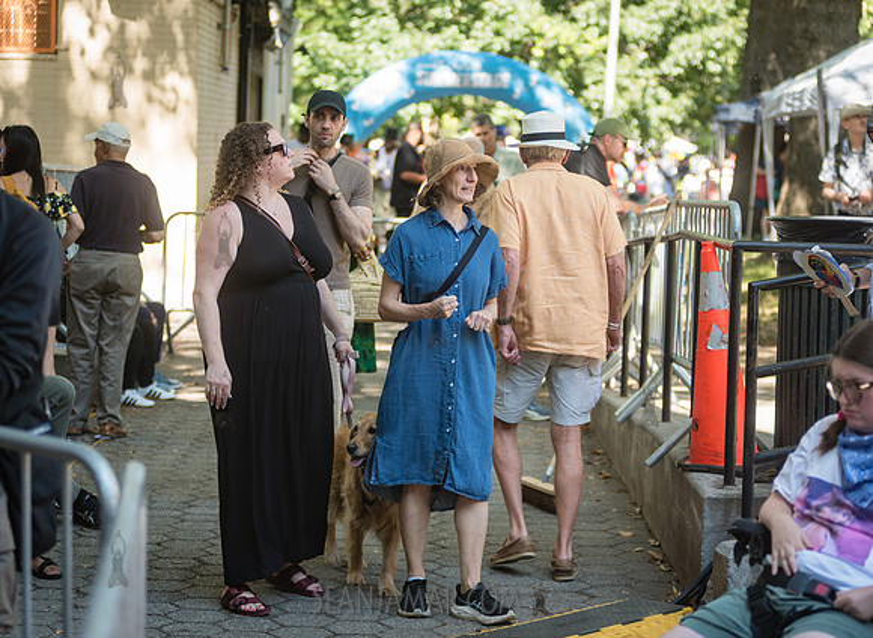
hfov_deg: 21.0
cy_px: 295
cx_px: 415
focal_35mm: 94
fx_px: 2351
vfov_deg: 15.5
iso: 250
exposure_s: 1/400
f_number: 2.8
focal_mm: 80
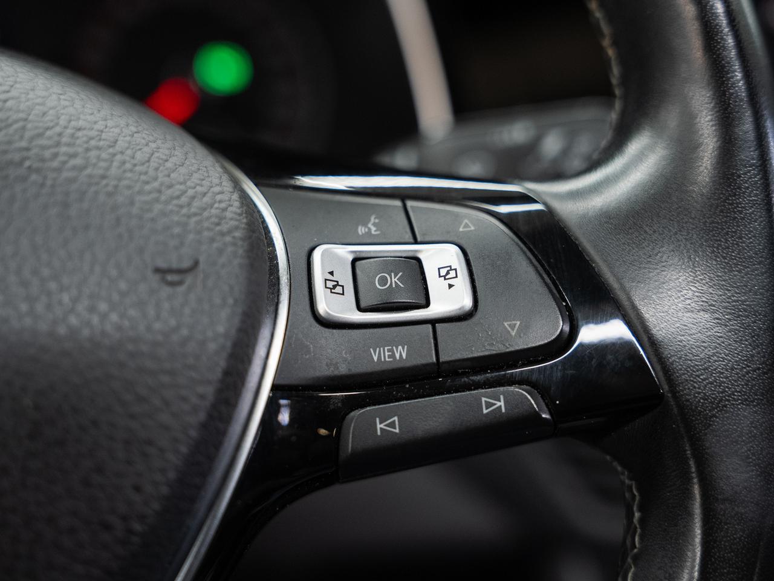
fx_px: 1054
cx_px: 387
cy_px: 290
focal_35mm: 47
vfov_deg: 30.8
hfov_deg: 40.3
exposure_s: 1/40
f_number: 3.5
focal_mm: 43.6
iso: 800
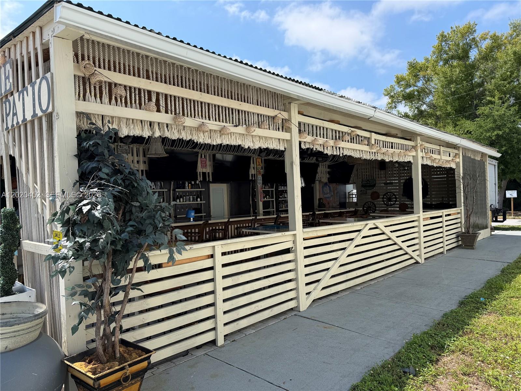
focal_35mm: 24
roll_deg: +2.8
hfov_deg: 71.6
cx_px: 260
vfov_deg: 56.8
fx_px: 361
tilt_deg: -0.2
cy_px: 196
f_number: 1.78
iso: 80
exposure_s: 1/3953
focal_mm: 6.76
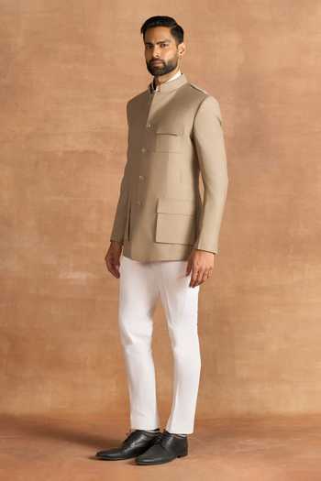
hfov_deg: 19.5
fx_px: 936
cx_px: 160
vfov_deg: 28.8
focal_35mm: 70
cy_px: 240
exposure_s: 1/160
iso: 125
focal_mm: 70
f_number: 5
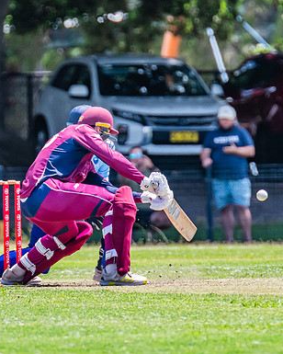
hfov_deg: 1.3
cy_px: 139
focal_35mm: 1217
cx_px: 94
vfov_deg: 1.6
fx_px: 12742
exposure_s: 1/1250
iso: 800
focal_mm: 600
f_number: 8
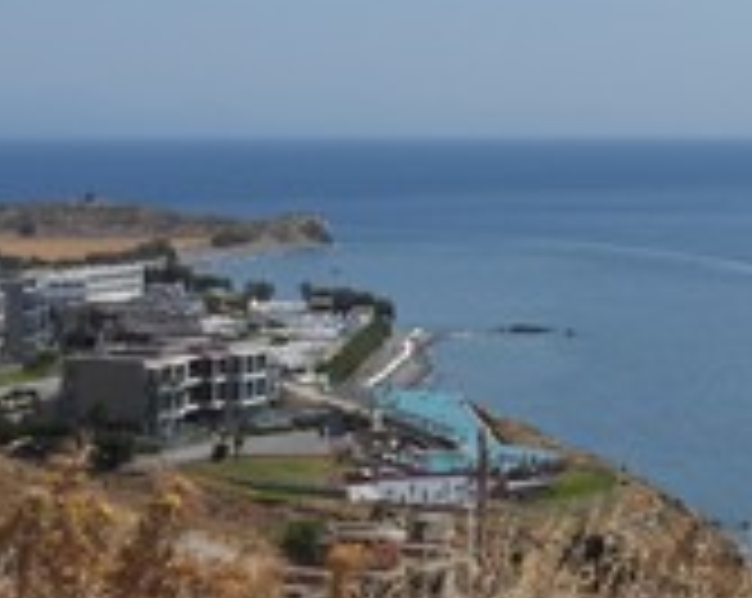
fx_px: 2733
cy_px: -315
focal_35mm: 123
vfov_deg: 11.9
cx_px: 522
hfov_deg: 15.6
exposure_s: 1/1600
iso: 100
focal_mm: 6.2
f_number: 4.5
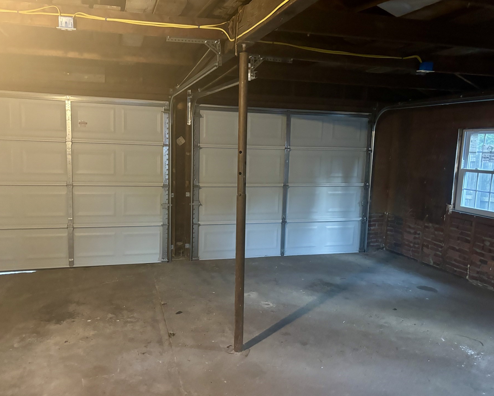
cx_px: 231
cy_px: 203
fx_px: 424
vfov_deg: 50.0
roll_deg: -0.3
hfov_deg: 60.4
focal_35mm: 29
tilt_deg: -6.2
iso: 640
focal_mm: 5.96
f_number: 1.6
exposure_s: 1/30
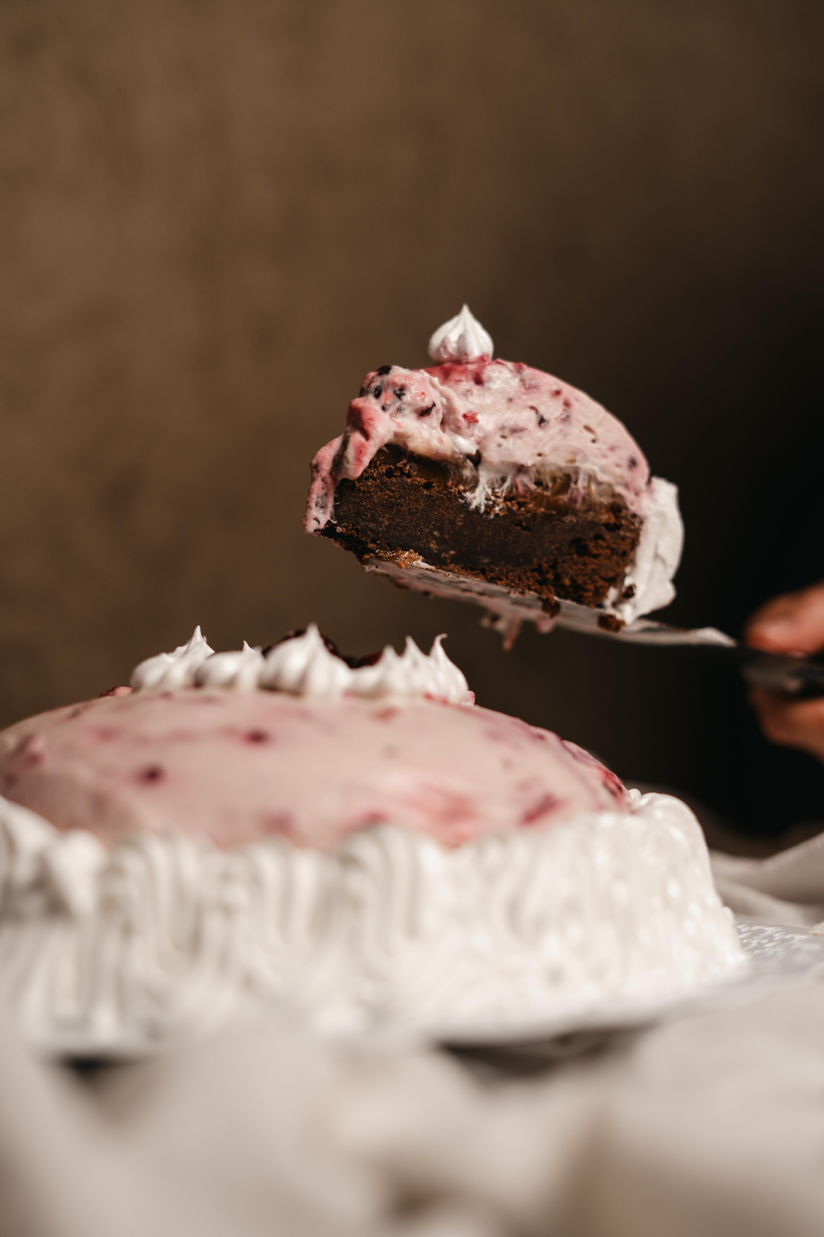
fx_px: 1717
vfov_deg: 39.6
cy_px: 618
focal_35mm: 50
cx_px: 412
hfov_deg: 27.0
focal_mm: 50
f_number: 2.5
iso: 100
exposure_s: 1/200
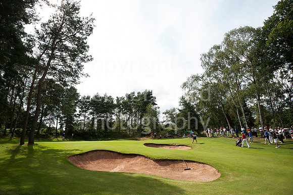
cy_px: 98
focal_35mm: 16
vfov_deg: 73.7
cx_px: 146
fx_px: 130
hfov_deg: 96.8
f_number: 7.1
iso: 400
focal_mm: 16
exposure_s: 1/640
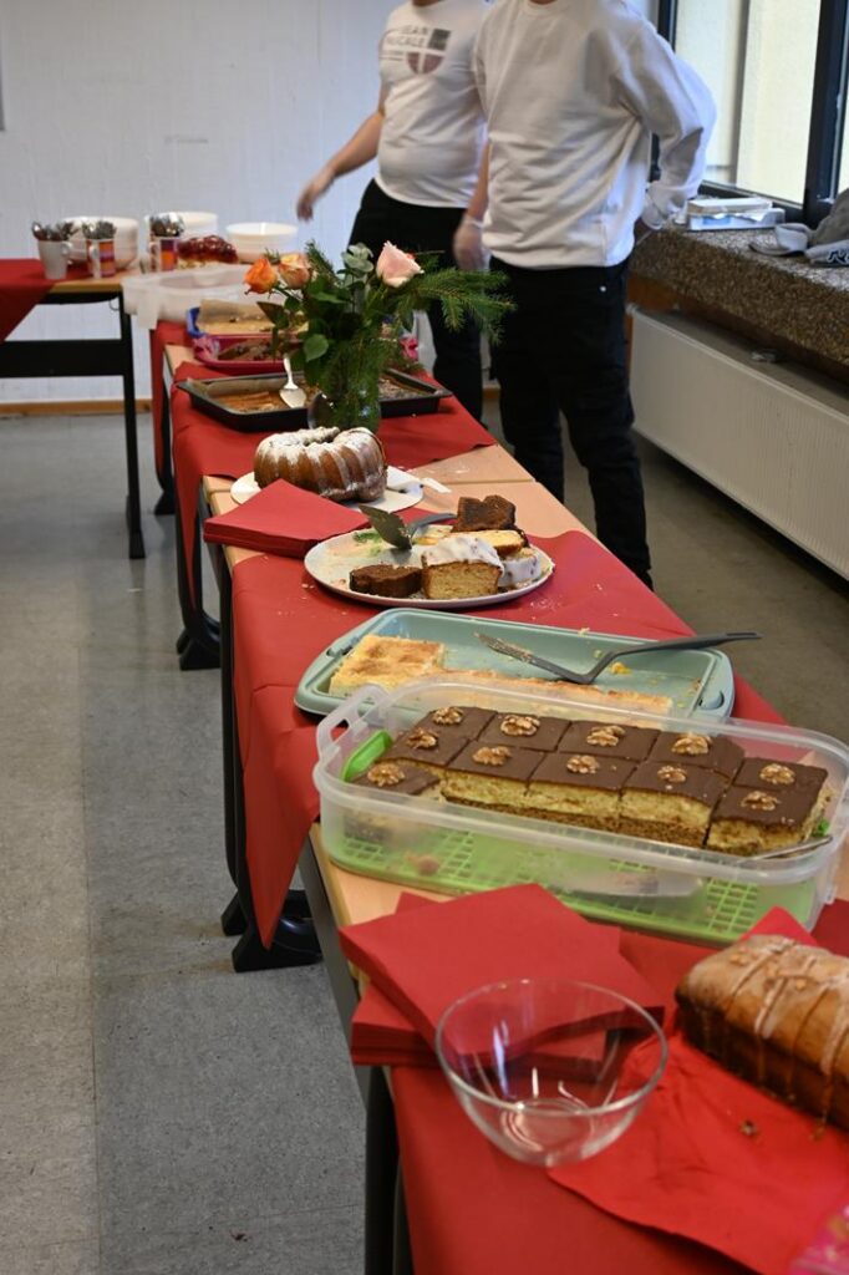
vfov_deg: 43.6
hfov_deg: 29.8
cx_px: 424
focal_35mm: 45
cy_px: 638
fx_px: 1593
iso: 360
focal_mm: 30
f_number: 4.8
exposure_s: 1/50
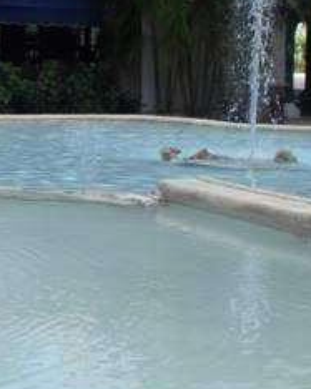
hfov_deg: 12.6
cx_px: -123
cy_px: 81
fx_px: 1347
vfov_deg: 16.3
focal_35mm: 117
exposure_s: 1/180
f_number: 8.4
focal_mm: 6.3
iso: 100
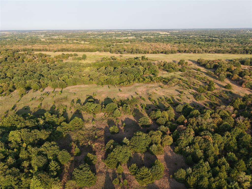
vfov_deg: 56.8
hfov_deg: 71.6
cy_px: 94
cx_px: 126
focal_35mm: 24
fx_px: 175
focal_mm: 8.67
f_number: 1.8
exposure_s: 1/1250
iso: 180
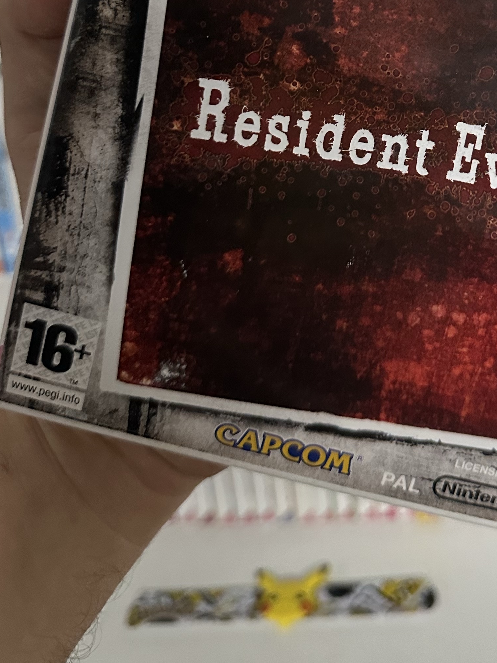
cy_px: 23
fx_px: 919
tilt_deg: -16.6
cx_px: 421
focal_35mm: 48
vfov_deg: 36.3
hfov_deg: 29.3
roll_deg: +3.7
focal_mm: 6.86
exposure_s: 1/50
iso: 500
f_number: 1.78
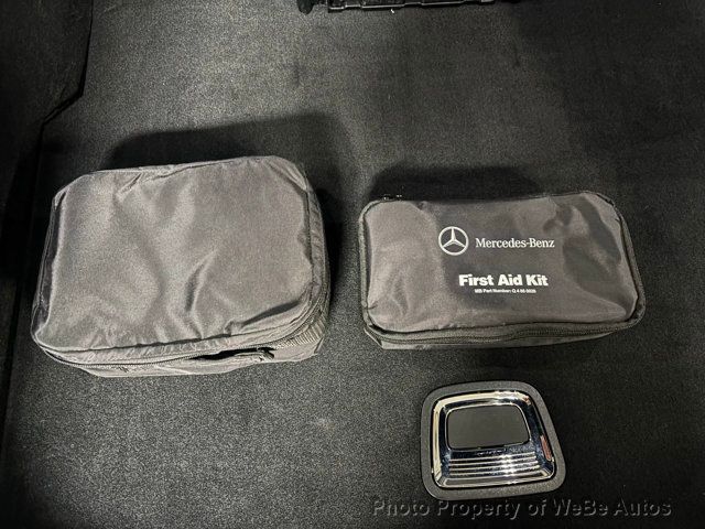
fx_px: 530
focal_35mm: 26
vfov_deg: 53.1
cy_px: 264
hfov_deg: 67.3
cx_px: 352
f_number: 1.6
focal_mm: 5.96
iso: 1000
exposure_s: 1/24
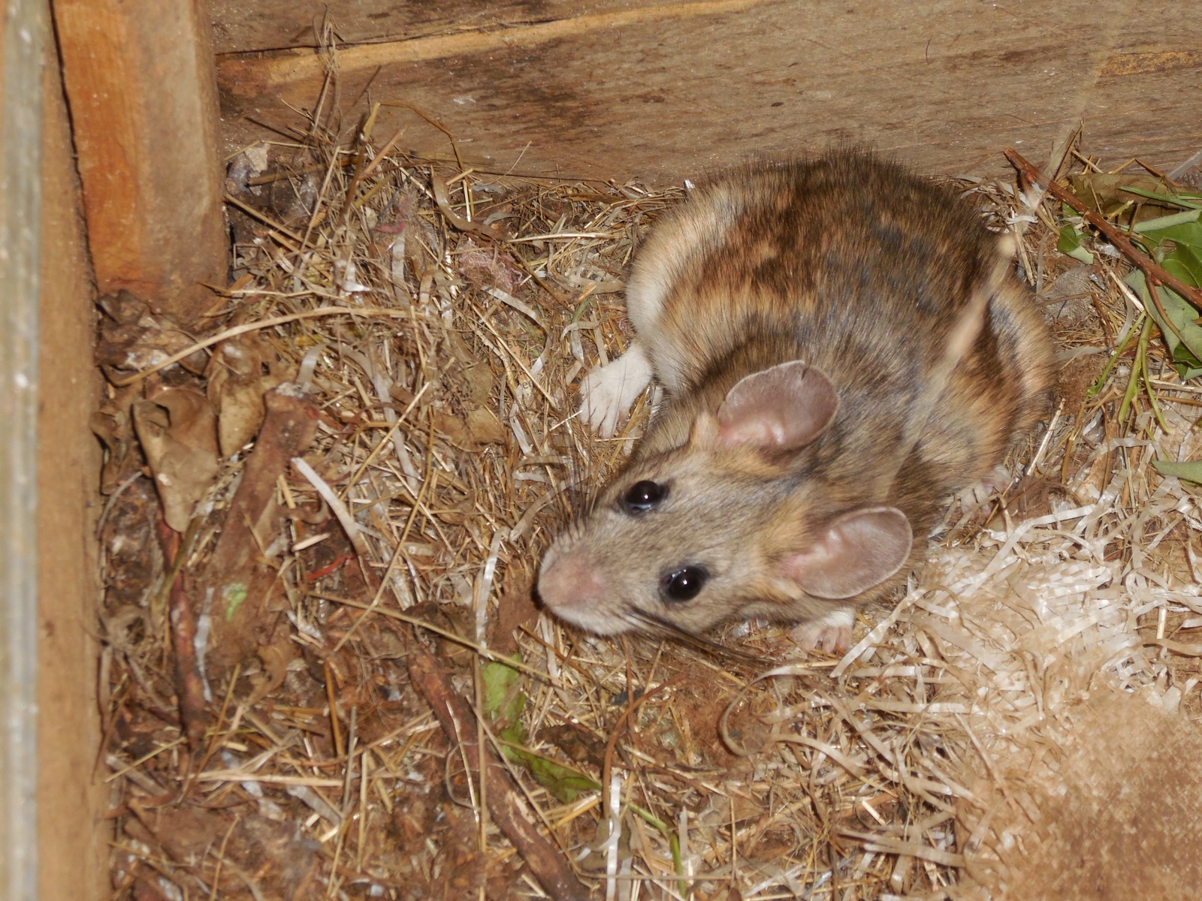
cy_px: 450
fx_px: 3229
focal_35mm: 93
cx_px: 601
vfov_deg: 15.9
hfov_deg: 21.1
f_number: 4.6
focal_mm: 16.5
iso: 200
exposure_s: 1/60
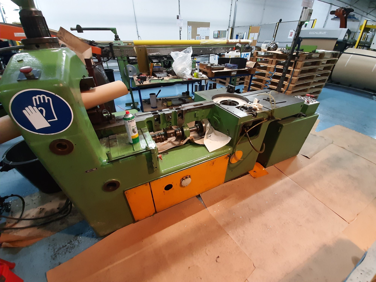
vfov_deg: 89.9
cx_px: 188
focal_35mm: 13
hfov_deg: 106.2
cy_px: 141
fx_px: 141
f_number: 2.2
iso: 250
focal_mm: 1.42
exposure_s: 1/25
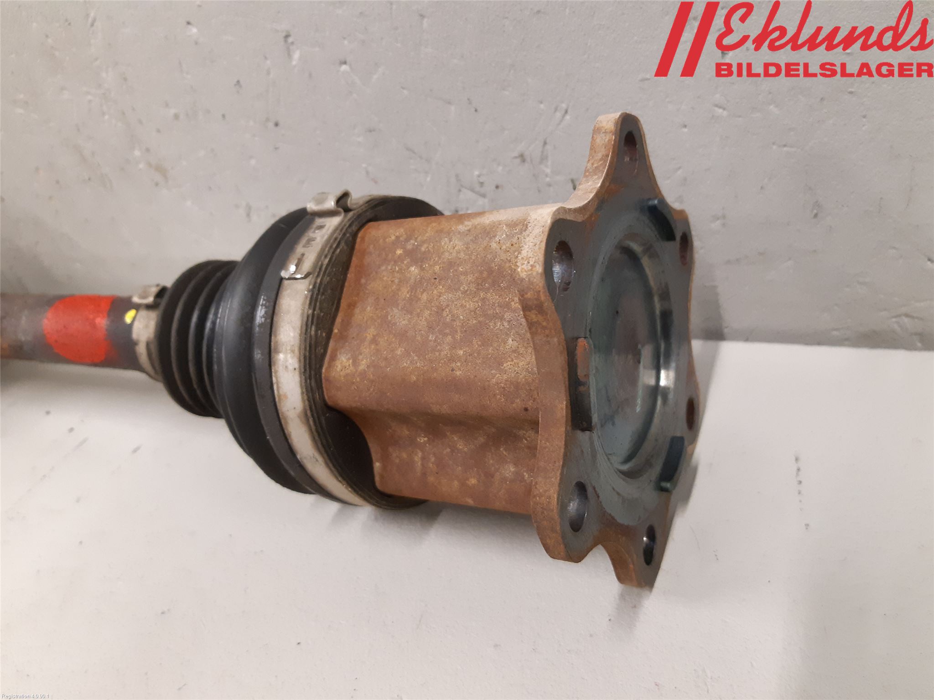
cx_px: 467
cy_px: 350
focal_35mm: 26
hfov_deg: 67.3
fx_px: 702
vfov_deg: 53.1
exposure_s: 1/50
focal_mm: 3.93
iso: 250
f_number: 1.7
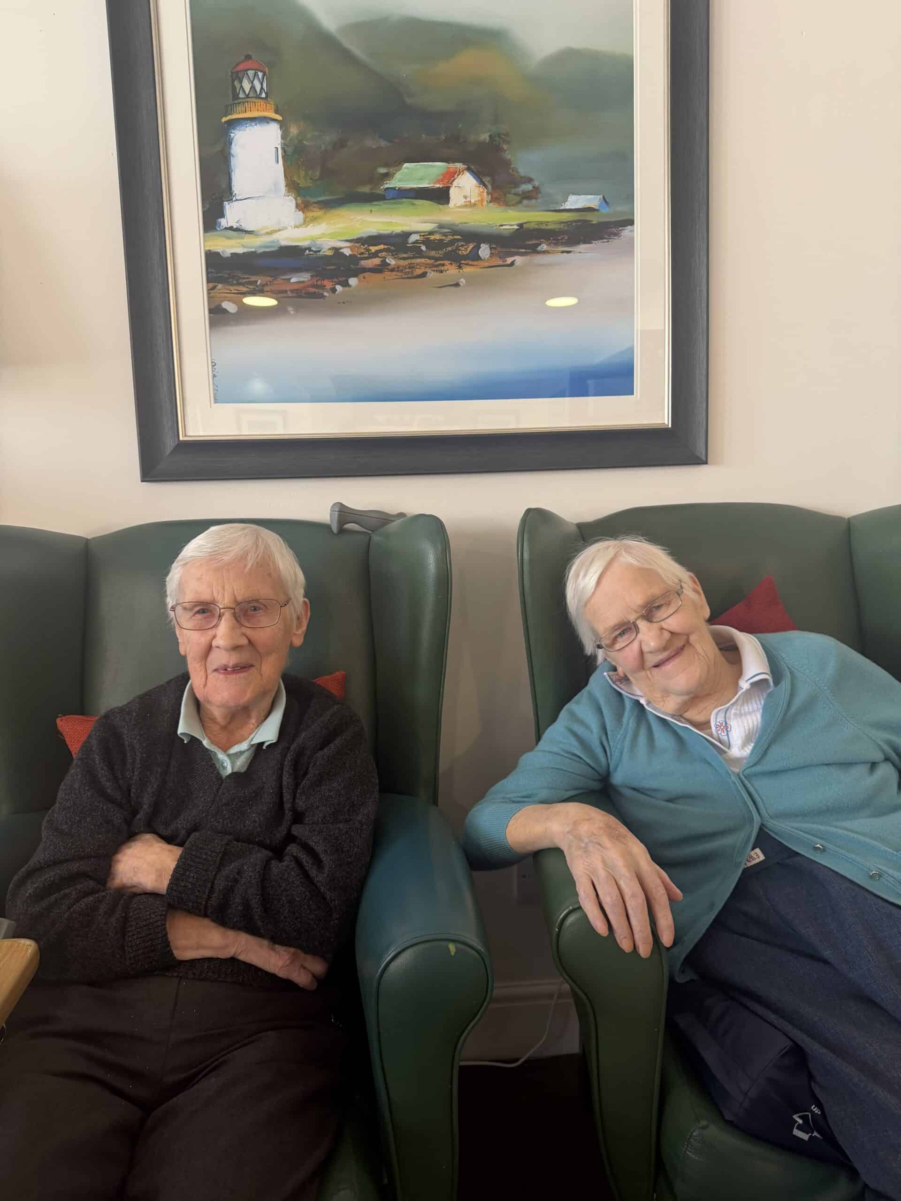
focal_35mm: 24
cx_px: 450
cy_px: 600
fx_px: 833
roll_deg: +1.4
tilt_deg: -5.6
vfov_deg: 71.6
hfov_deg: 56.8
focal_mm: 6.76
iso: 200
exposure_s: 1/93
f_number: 1.78
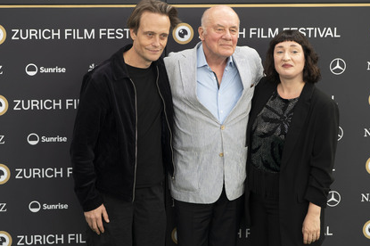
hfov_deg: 24.2
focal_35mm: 84
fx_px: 863
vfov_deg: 16.2
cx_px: 181
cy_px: 119
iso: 400
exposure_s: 1/200
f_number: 4.5
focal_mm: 72
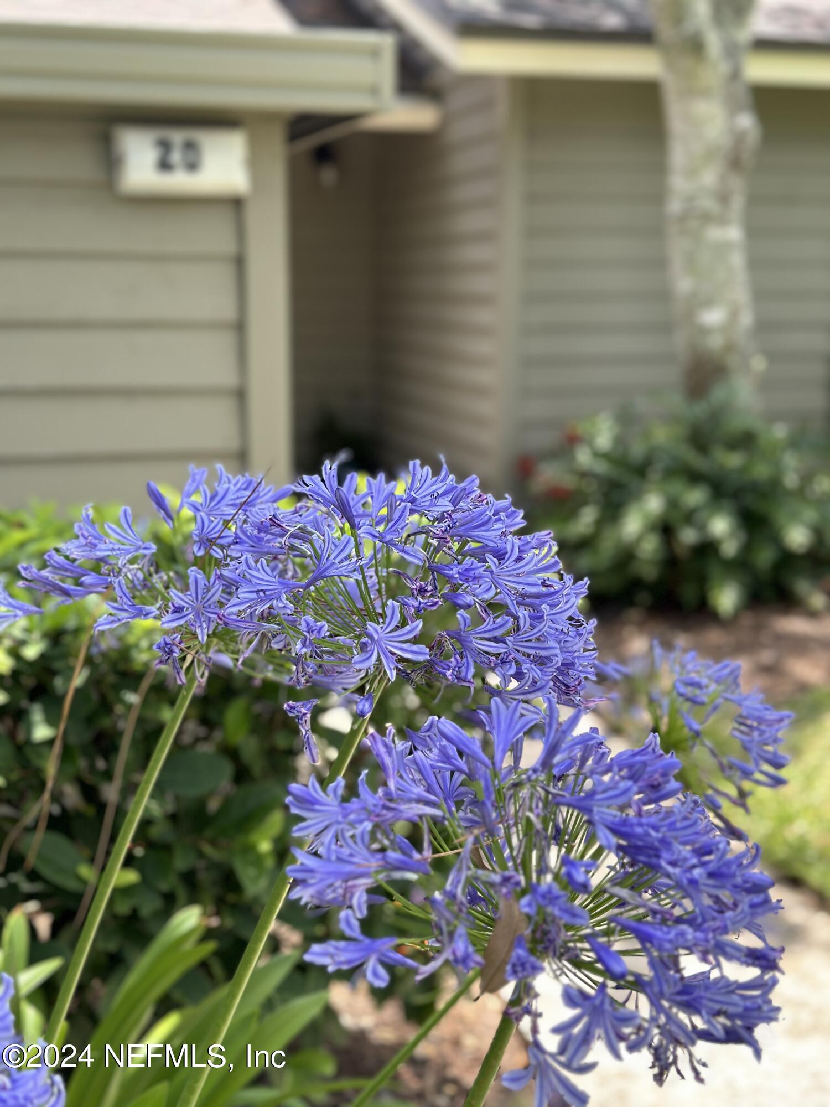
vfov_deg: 39.7
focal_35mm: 48
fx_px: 1535
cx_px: 415
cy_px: 554
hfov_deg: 30.3
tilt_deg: -10.2
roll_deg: -1.2
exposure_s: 1/797
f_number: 1.78
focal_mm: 6.86
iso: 80
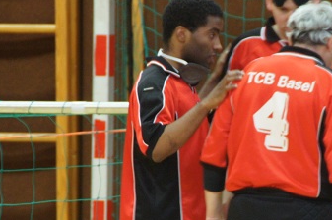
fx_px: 6560
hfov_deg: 2.9
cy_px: 147
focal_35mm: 712
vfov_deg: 1.9
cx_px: 308
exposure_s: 1/20
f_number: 6.3
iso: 1600
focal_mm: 200
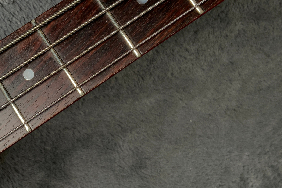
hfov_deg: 33.3
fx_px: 454
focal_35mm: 58
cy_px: 62
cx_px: 49
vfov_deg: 23.3
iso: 25
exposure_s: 1/156
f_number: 1.8
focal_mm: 3
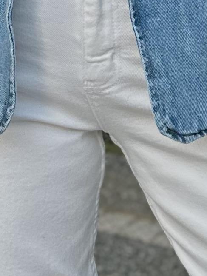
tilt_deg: +0.4
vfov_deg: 11.7
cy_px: -304
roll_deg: +2.4
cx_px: 65
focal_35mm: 149
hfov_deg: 10.0
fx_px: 1188
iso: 200
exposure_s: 1/121
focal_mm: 6.86
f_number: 1.78
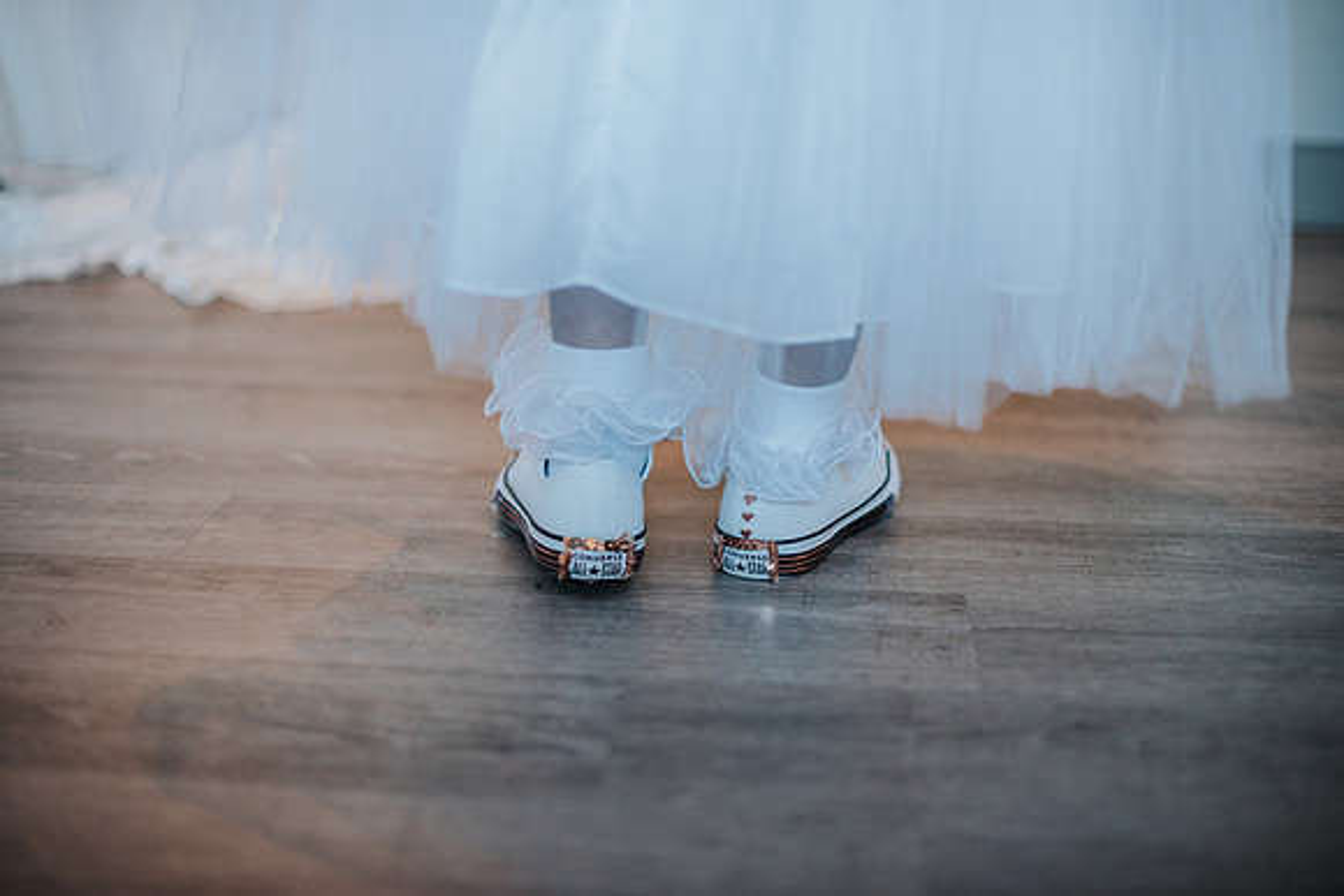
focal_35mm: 50
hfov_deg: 39.6
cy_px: 448
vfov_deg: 27.0
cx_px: 672
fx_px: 1867
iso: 640
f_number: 1.8
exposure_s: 1/320
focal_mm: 50
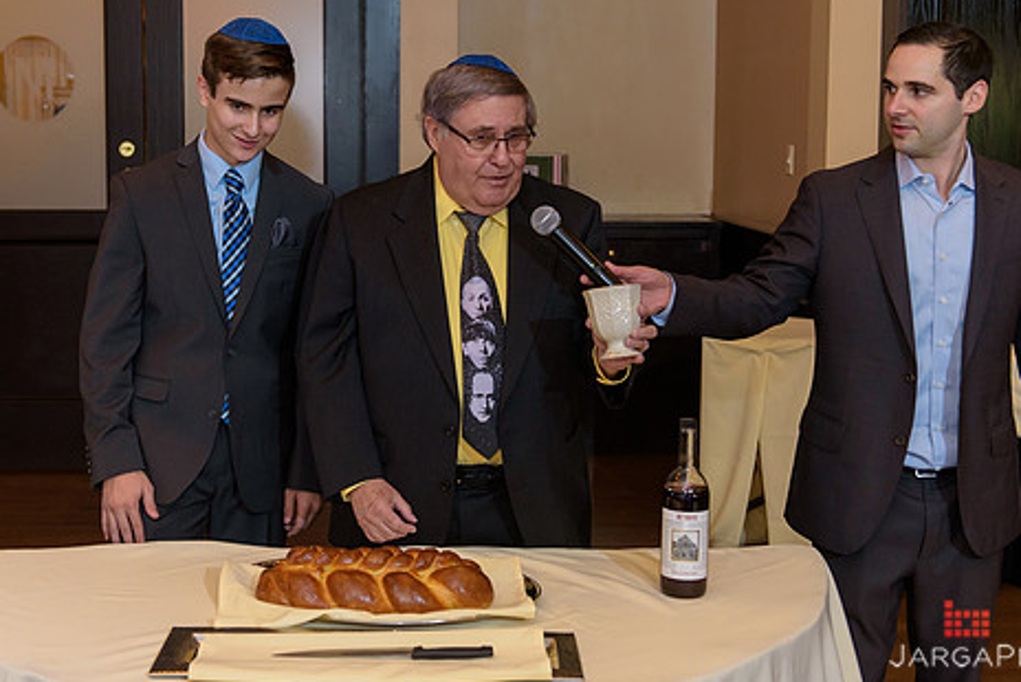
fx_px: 1561
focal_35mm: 55
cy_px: 289
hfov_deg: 36.2
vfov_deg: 24.6
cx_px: 462
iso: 1600
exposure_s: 1/125
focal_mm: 44
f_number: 3.2
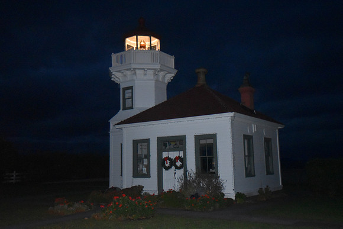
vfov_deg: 36.9
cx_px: 172
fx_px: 343
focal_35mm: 36
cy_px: 114
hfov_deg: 53.1
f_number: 6.3
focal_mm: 24
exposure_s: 1/60
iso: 6400
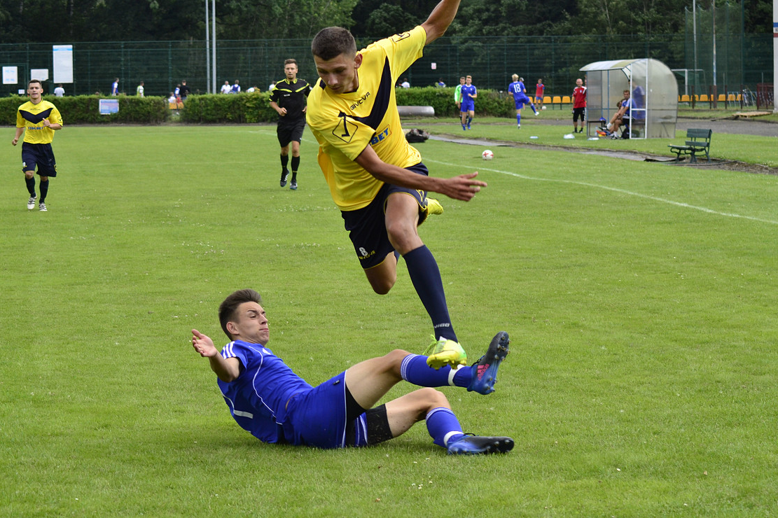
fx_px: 2614
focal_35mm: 121
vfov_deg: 11.3
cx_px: 369
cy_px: 264
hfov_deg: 16.9
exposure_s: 1/640
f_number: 8
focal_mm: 70
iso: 400
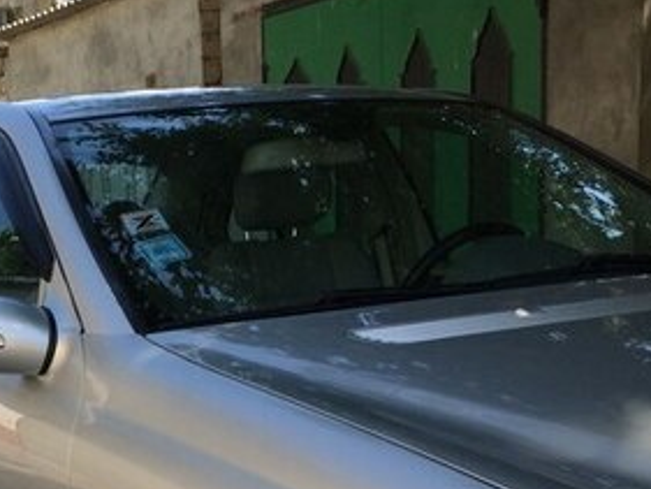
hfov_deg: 27.2
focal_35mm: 68
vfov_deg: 20.7
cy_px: 527
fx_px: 1279
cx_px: 23
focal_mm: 4.15
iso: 32
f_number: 2.2
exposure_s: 1/838
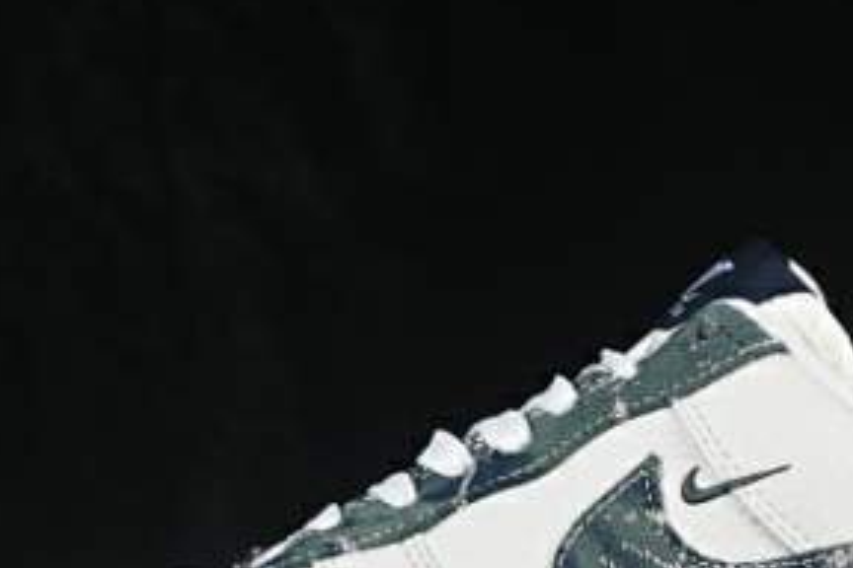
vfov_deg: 7.2
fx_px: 4502
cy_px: 488
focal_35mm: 190
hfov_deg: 10.8
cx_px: 583
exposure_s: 1/80
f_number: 8
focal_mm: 50
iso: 160
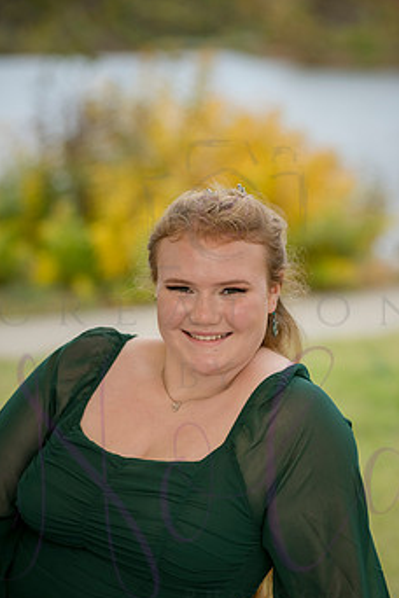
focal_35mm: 138
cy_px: 372
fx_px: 2294
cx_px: 231
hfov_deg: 9.9
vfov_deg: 14.8
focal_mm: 105
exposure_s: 1/400
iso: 640
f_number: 3.2
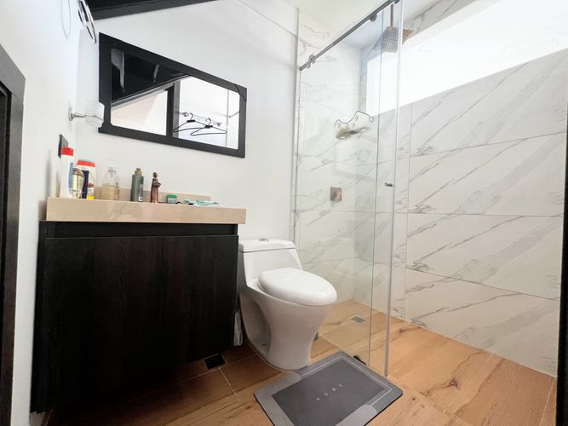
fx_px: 213
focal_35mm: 13
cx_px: 284
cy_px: 213
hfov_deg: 106.2
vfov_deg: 89.9
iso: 250
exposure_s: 1/99
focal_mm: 1.57
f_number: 1.8
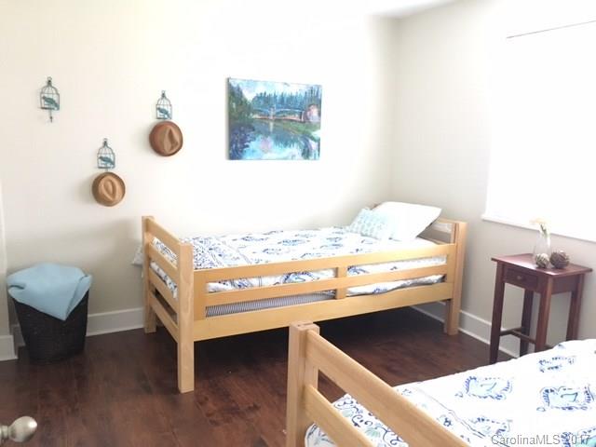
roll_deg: -1.2
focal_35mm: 29
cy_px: 224
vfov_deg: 48.2
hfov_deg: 61.7
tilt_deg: -9.4
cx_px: 298
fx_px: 499
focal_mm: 4.15
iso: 250
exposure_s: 1/15
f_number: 2.2
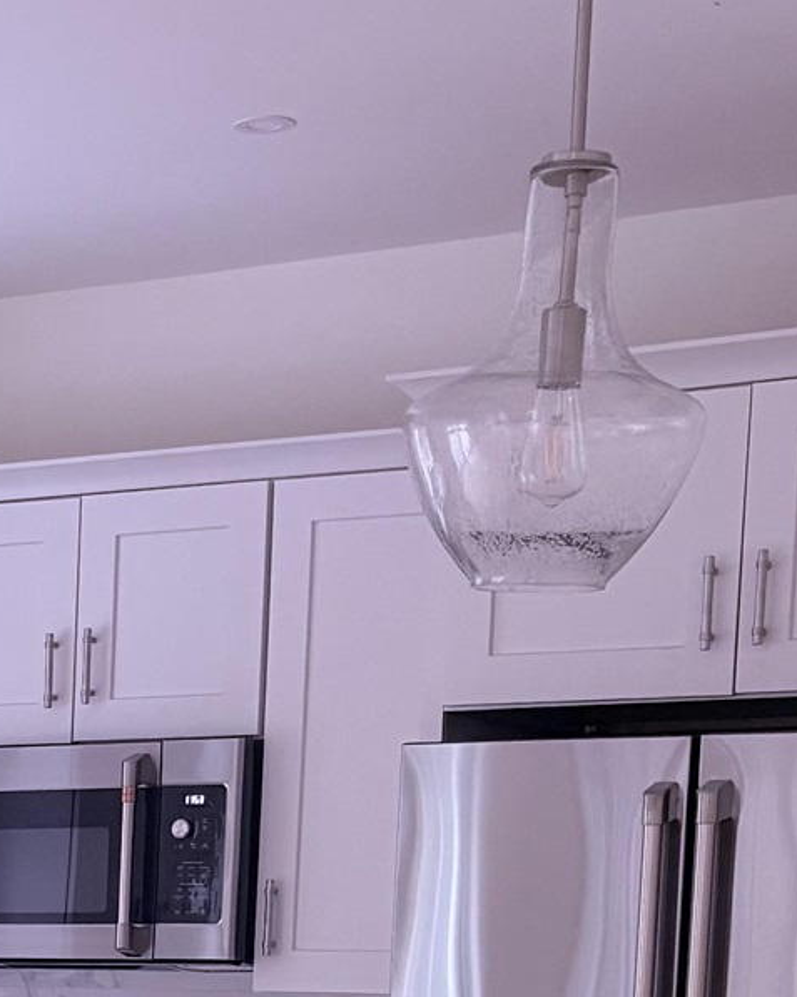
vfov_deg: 18.2
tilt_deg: -8.0
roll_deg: -0.7
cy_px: 1319
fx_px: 2892
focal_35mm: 98
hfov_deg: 14.8
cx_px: -317
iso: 125
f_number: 1.6
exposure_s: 1/111
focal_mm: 5.96
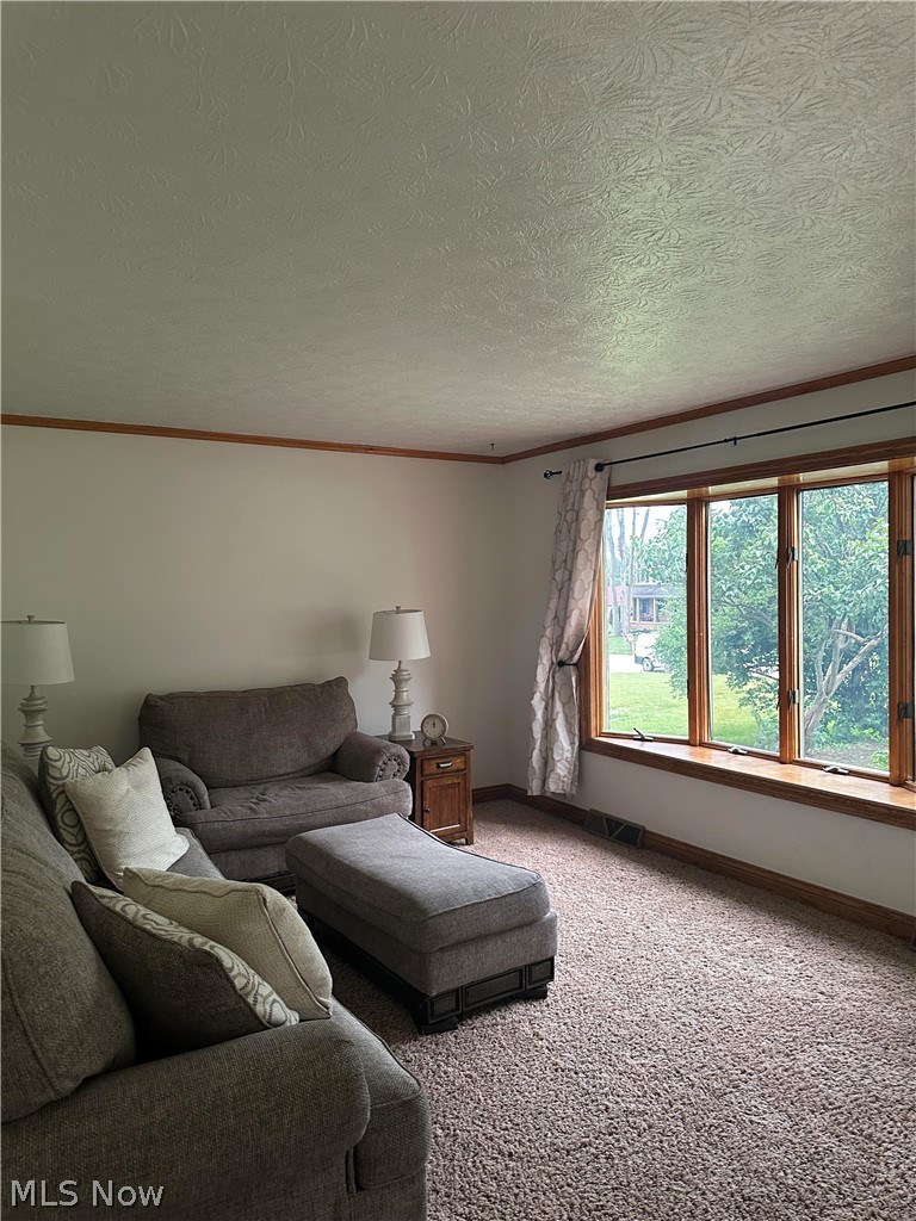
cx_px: 458
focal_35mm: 24
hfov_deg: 56.8
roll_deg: +0.6
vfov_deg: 71.6
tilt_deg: -1.2
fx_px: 847
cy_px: 610
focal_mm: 6.86
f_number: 1.78
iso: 320
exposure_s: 1/60
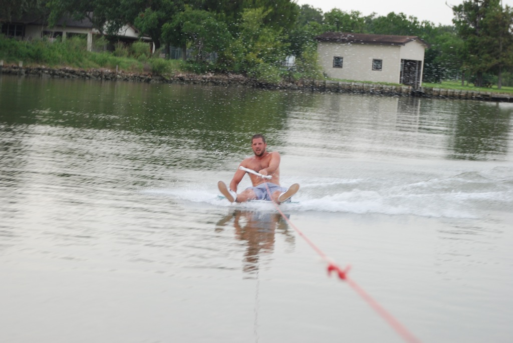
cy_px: 172
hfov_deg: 20.0
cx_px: 256
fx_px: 1455
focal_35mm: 102
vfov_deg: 13.5
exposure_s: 1/160
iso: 400
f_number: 5.3
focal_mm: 68
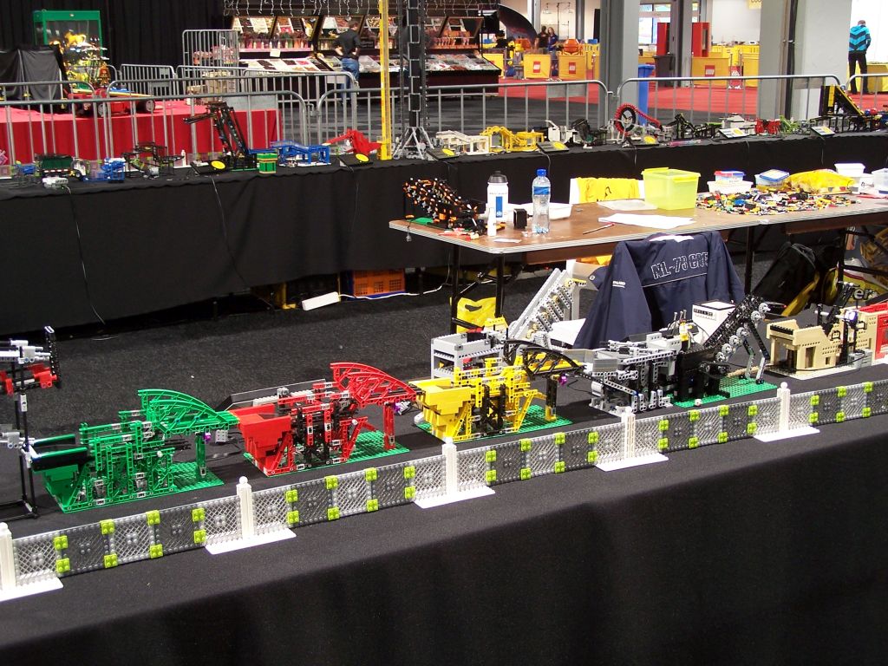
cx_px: 444
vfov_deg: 28.6
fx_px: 1308
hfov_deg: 37.5
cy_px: 333
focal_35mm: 51
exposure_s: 1/2
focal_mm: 8.5
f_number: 3
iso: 80
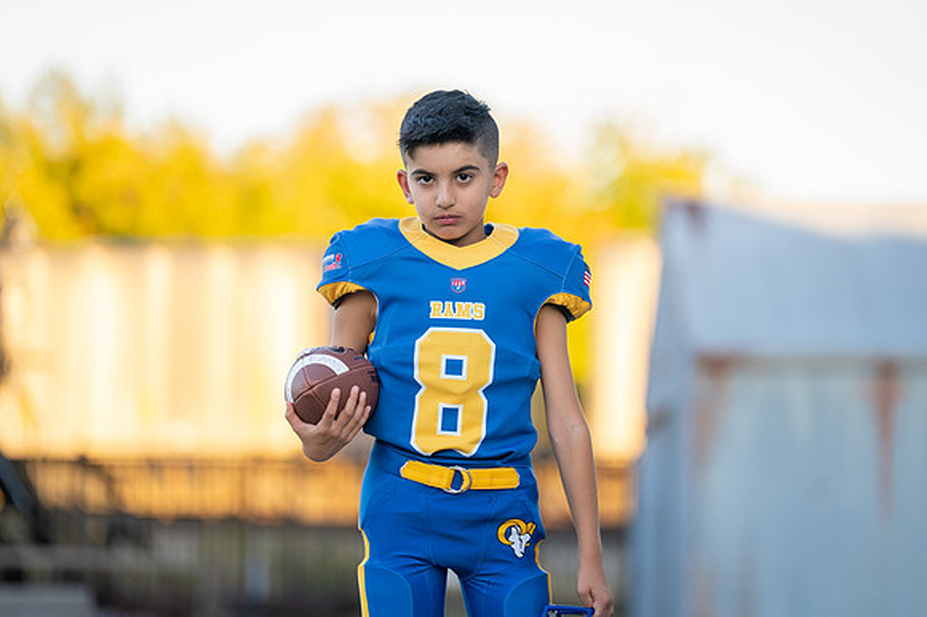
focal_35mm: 165
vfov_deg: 8.3
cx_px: 472
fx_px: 4238
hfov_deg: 12.5
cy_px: 304
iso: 250
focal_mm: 158
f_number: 2.8
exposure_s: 1/320
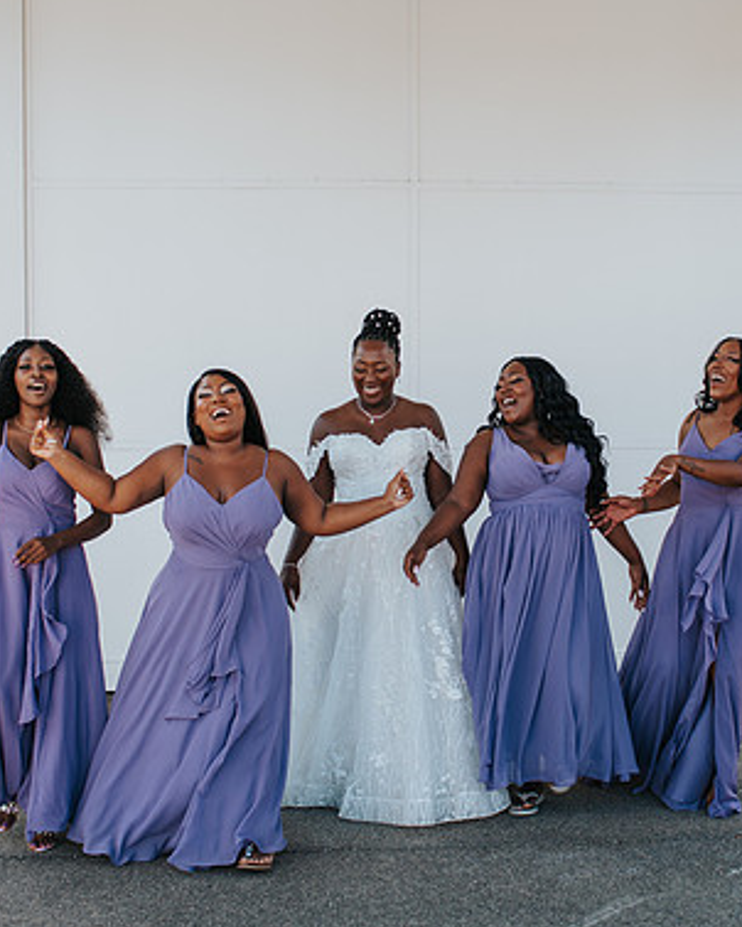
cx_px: 439
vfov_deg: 34.1
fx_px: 1509
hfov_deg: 27.6
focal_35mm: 55
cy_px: 468
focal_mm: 35
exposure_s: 1/640
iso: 100
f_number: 2.8
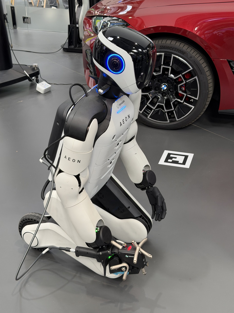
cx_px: 117
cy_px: 156
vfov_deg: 39.7
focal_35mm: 48
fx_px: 433
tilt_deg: -29.5
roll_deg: +0.8
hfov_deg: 30.3
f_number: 1.78
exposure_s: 1/100
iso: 80
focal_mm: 6.76
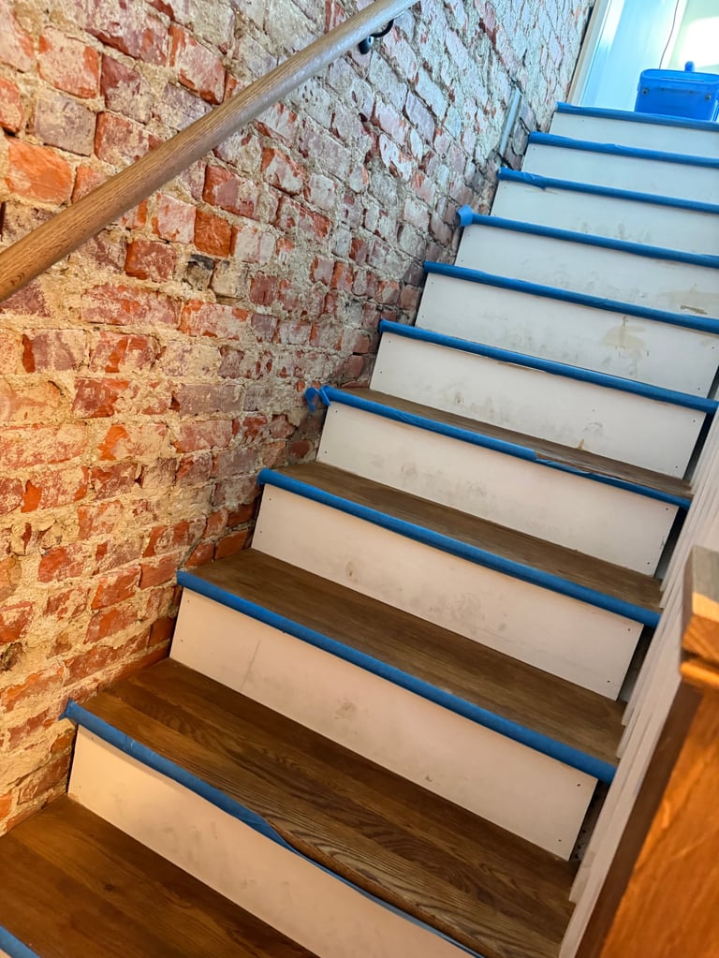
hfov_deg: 56.8
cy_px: 479
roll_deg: -14.7
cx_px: 360
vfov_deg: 71.6
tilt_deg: -11.4
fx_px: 664
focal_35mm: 24
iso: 500
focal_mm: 6.76
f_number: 1.78
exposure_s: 1/59
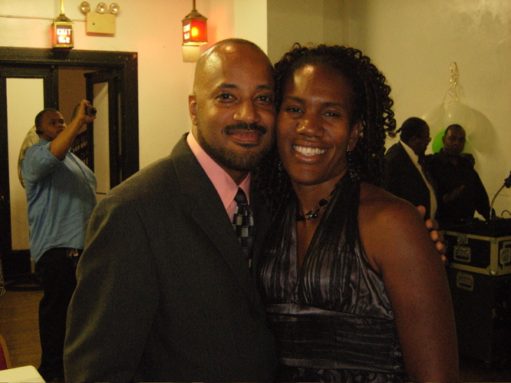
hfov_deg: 39.7
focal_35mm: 48
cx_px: 256
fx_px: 708
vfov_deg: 30.2
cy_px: 192
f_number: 3.1
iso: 400
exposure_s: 1/32
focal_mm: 10.1
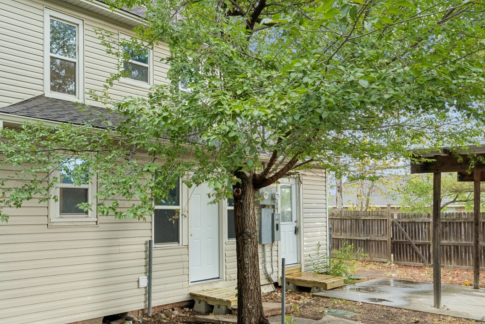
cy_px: 223
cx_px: 154
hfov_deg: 58.6
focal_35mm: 31
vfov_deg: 41.6
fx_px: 418
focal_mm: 16
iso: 200
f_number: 8
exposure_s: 1/13
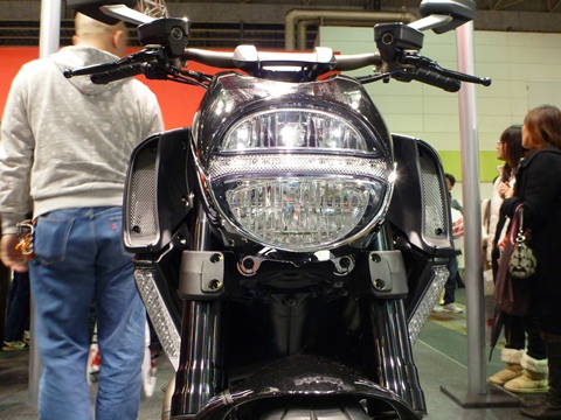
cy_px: 210
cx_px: 280
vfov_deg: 49.7
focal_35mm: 28
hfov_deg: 63.4
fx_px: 454
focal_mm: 4.9
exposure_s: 1/15
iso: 400
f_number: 3.3
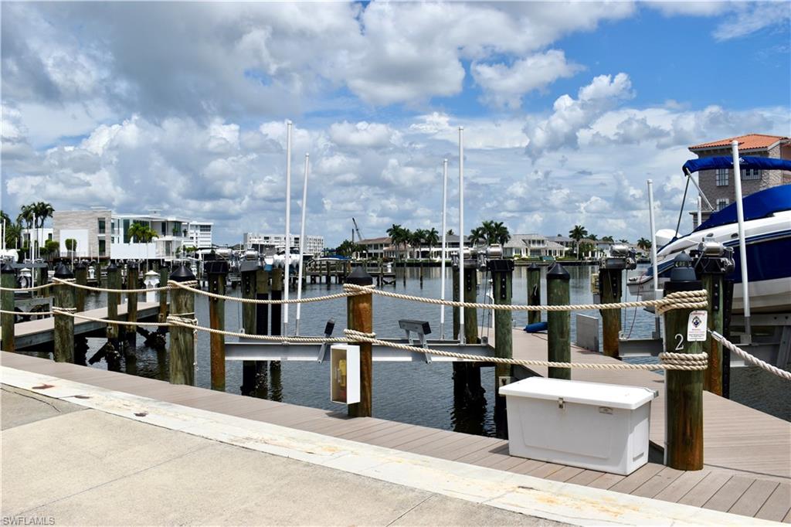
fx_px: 725
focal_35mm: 33
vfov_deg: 39.9
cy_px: 264
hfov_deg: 57.2
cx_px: 396
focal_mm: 22
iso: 250
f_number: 8
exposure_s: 1/2000
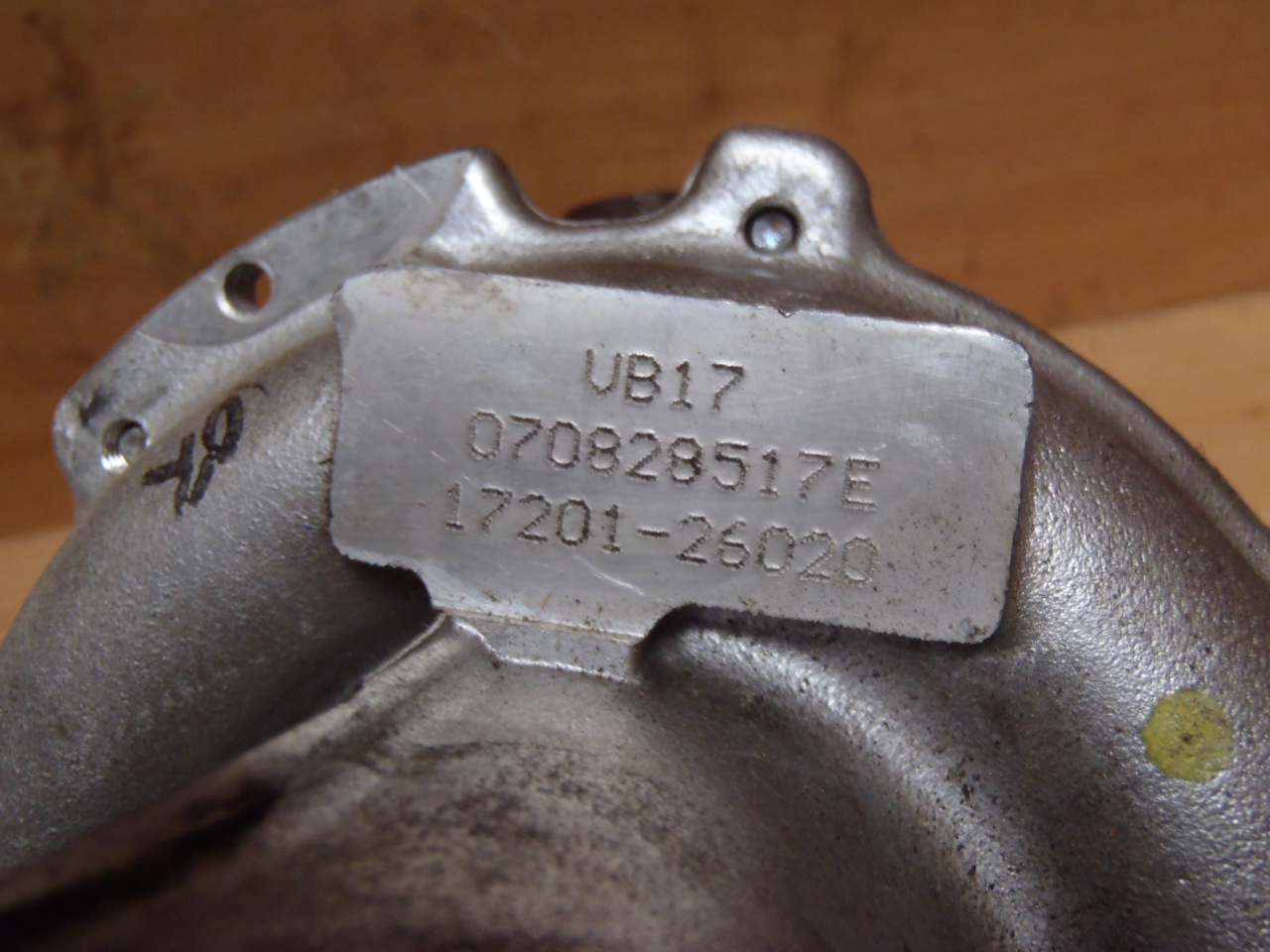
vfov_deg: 38.7
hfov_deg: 50.1
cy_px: 476
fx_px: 1357
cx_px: 635
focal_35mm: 37
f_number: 4.7
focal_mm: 6.64
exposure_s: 1/4
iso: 250
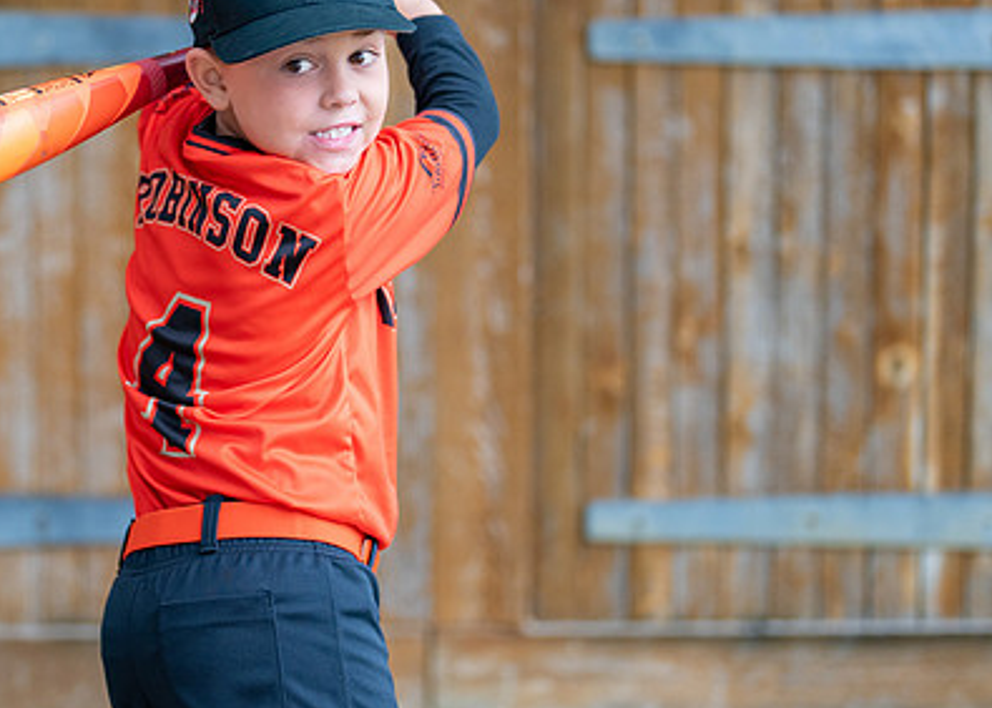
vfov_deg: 14.9
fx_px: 2704
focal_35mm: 96
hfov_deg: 20.6
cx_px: 269
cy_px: 298
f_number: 1.2
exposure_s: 1/800
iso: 500
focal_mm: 50
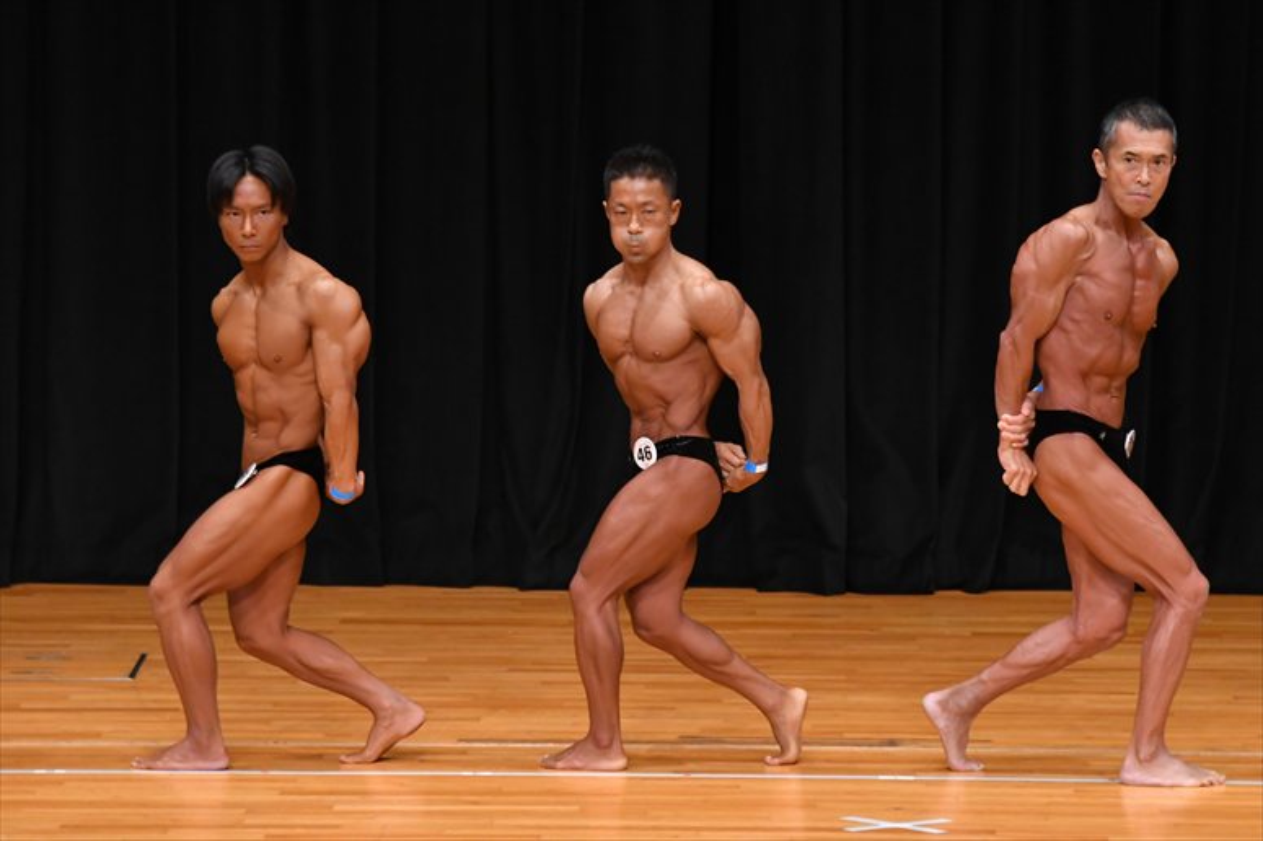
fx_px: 9994
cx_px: 632
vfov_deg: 4.8
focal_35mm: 285
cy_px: 420
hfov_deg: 7.2
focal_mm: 190
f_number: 5.6
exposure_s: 1/400
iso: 3200
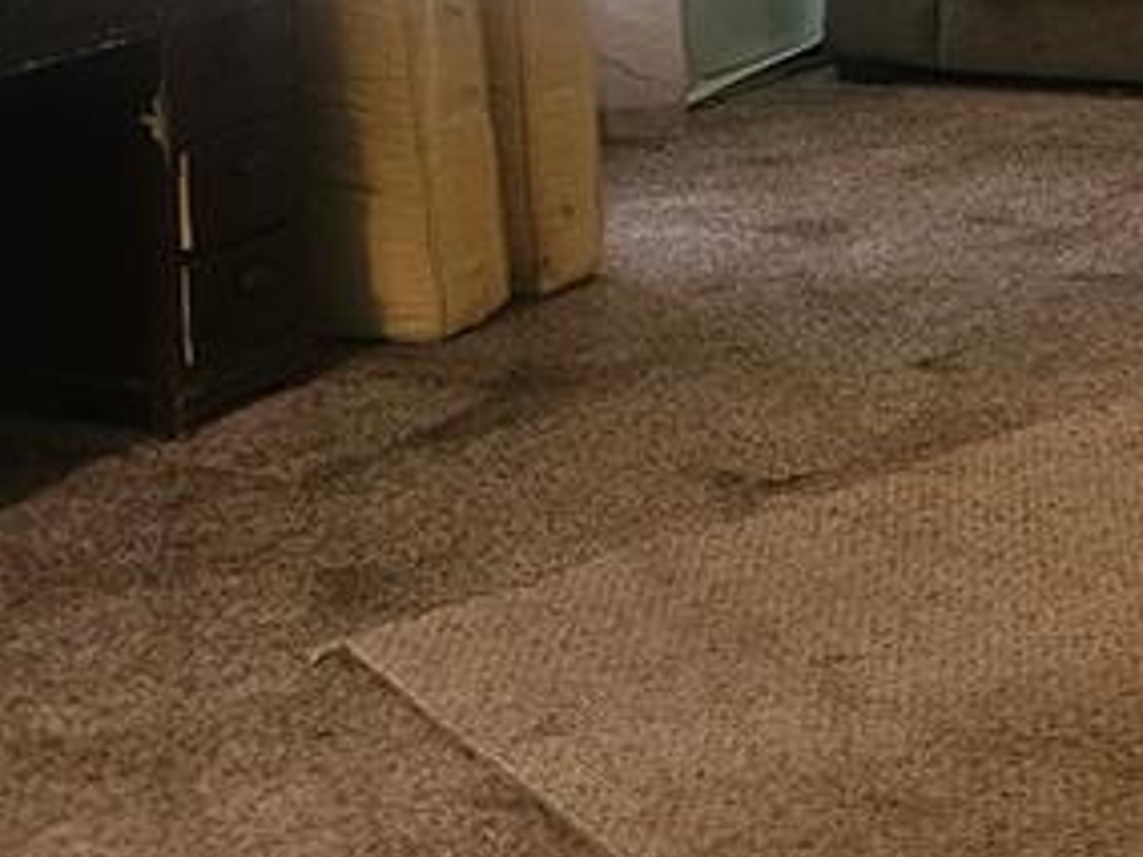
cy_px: -338
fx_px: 2741
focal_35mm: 83
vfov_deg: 16.5
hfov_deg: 19.8
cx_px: 1799
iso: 640
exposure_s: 1/40
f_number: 1.7
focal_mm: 6.3
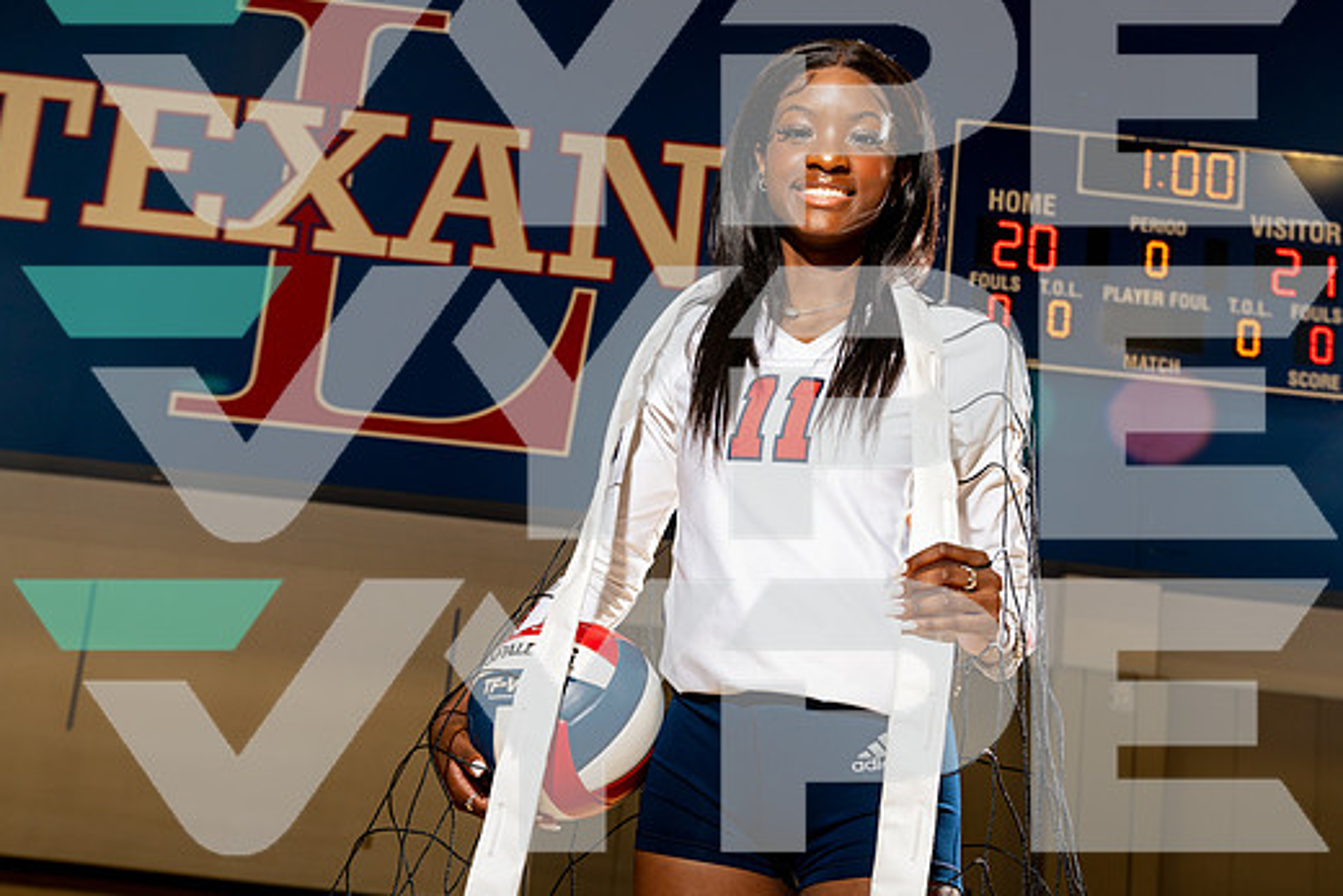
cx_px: 679
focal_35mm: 48
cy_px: 404
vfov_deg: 28.1
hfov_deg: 41.1
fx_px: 1791
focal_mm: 43
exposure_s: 1/250
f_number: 5.6
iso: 250
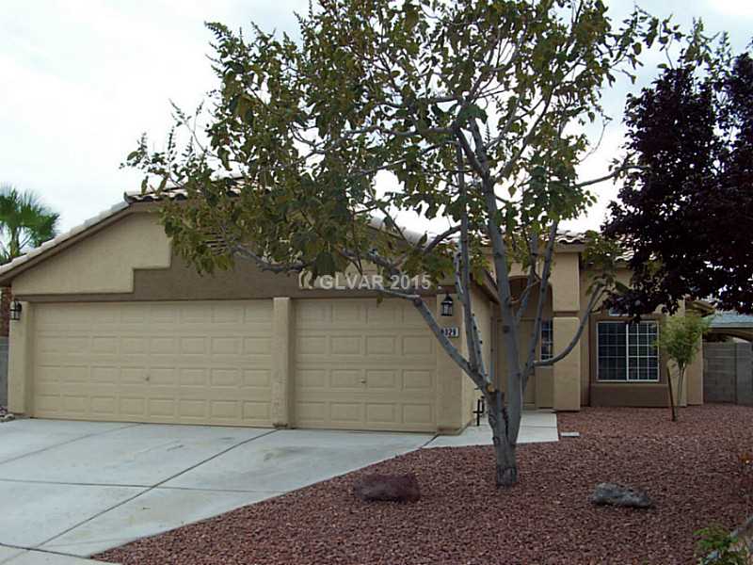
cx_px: 376
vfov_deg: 41.8
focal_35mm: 34
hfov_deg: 54.0
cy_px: 282
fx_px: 740
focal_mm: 5.7
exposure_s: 1/314
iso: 80
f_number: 5.5
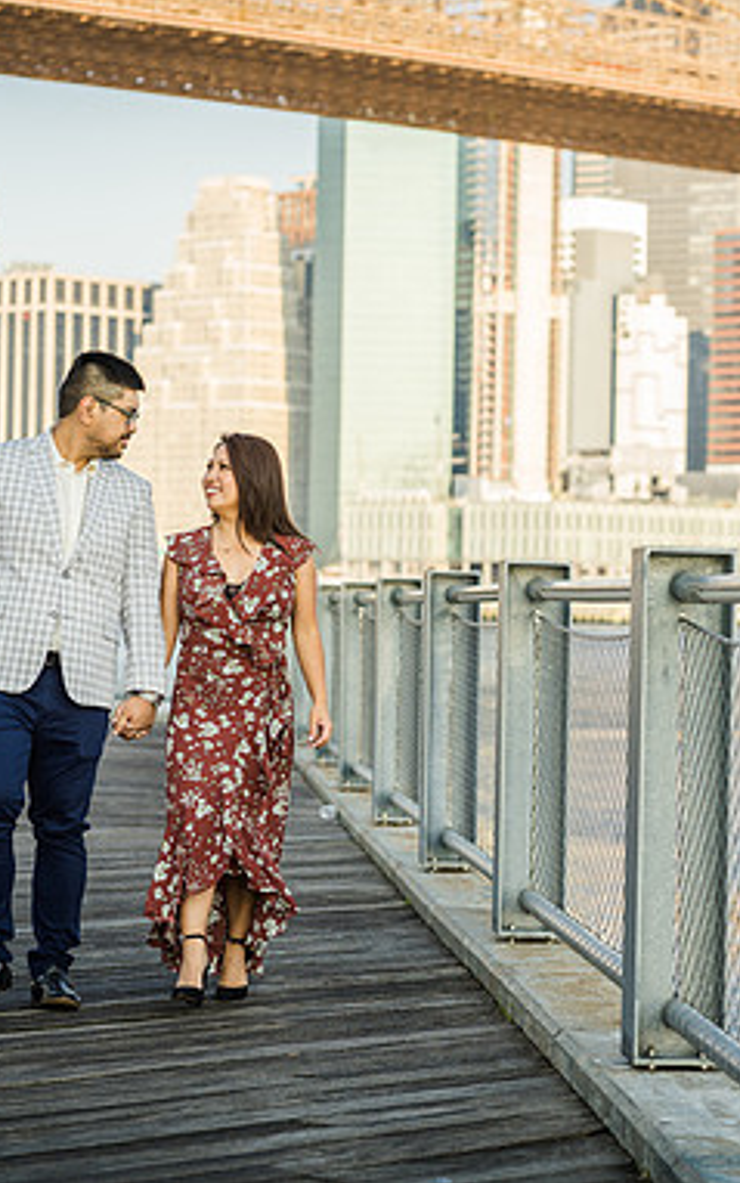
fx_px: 3772
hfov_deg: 11.2
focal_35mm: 117
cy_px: 587
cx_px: 458
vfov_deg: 17.8
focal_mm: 75
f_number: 2.8
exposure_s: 1/320
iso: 100
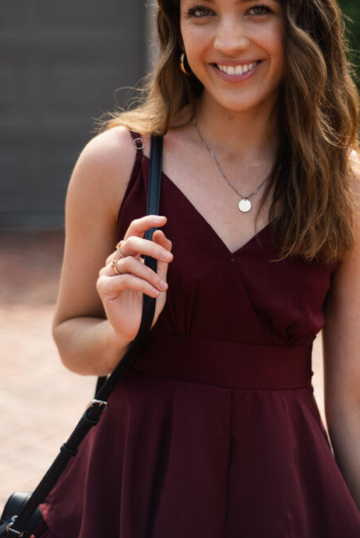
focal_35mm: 86
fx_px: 1288
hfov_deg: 15.9
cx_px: 242
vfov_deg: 23.6
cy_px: 228
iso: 180
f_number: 2.2
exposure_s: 1/4000
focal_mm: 50
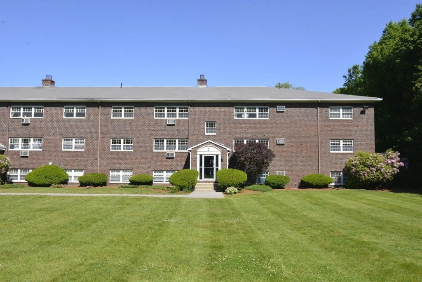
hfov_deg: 58.7
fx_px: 375
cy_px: 141
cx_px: 211
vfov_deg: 41.2
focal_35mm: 32
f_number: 18
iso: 2500
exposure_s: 1/1250
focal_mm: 32
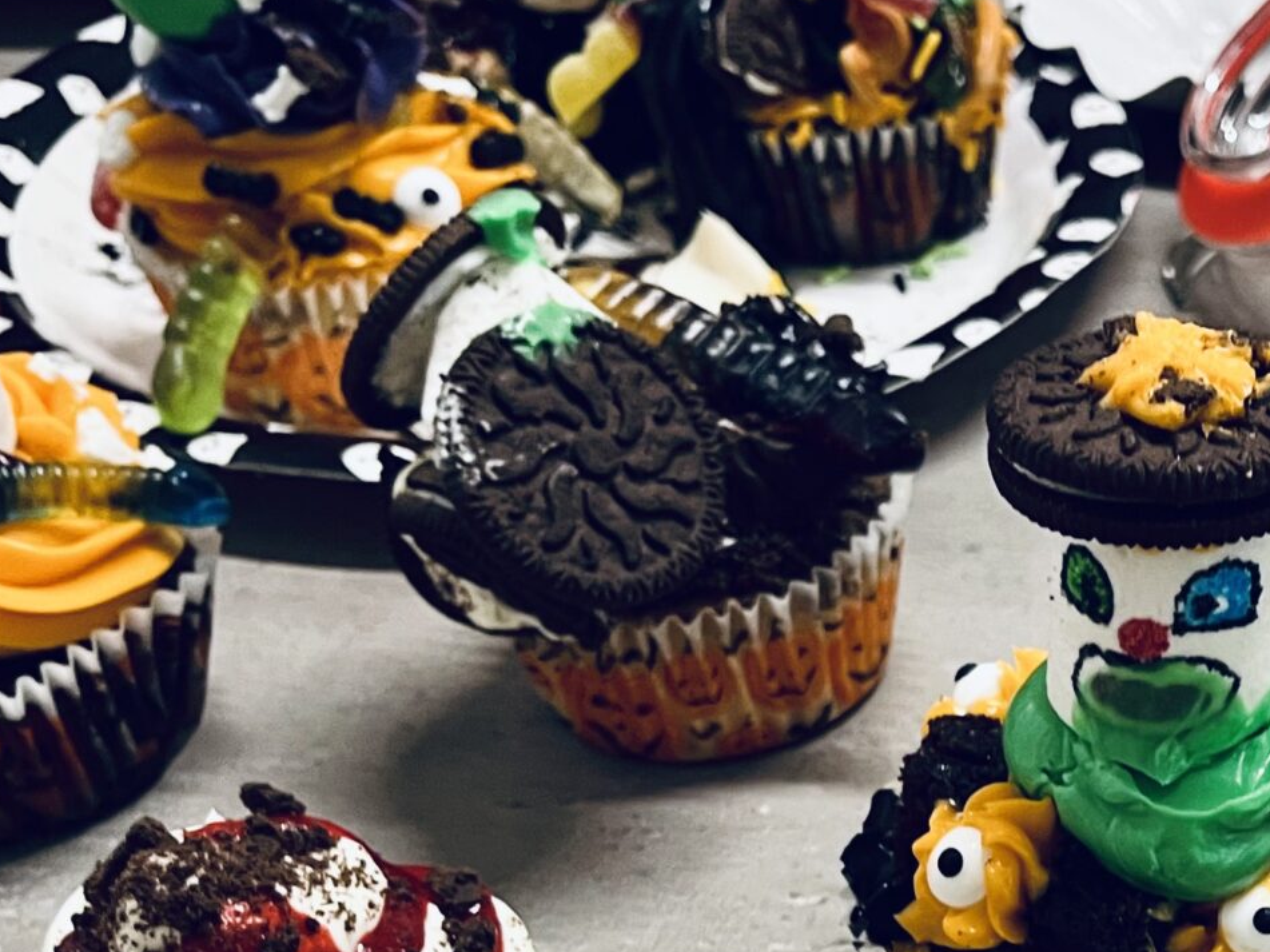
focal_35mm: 70
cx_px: 1380
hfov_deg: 25.8
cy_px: 967
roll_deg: -3.4
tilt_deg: -42.4
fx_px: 2568
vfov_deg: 20.3
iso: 160
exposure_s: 1/50
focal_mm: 5.1
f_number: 1.6
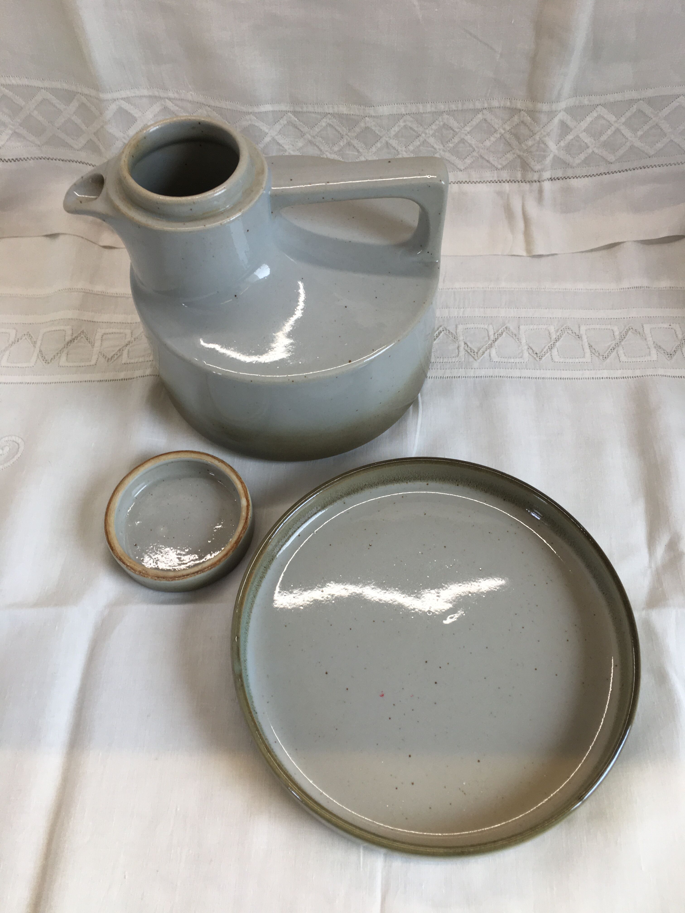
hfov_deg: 48.2
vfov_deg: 61.7
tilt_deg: -58.3
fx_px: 765
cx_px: 342
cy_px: 456
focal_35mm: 29
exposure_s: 1/100
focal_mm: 4.15
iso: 40
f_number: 2.2
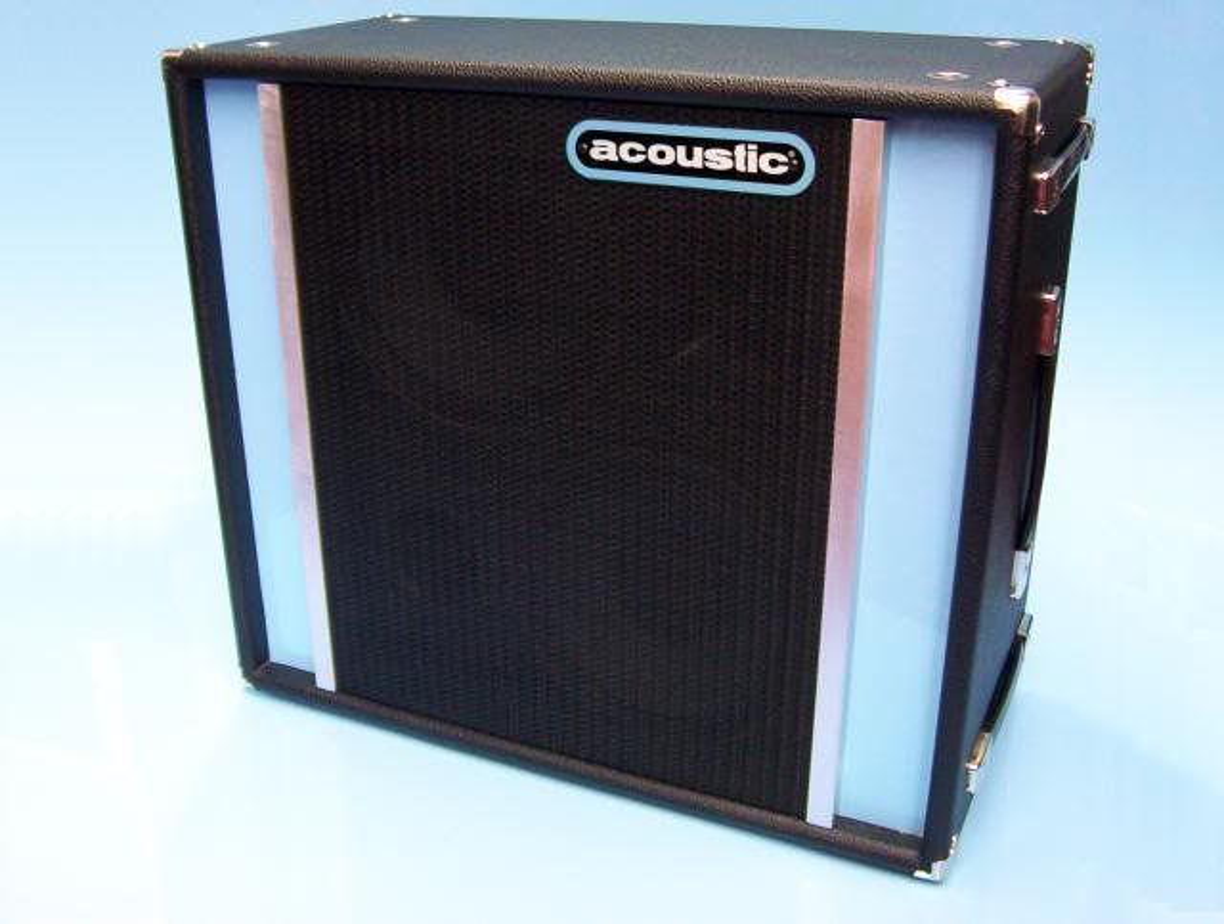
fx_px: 1276
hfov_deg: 51.3
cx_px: 612
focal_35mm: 36
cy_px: 462
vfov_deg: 39.8
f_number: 2.76
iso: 200
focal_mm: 5.54
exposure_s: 1/10.6
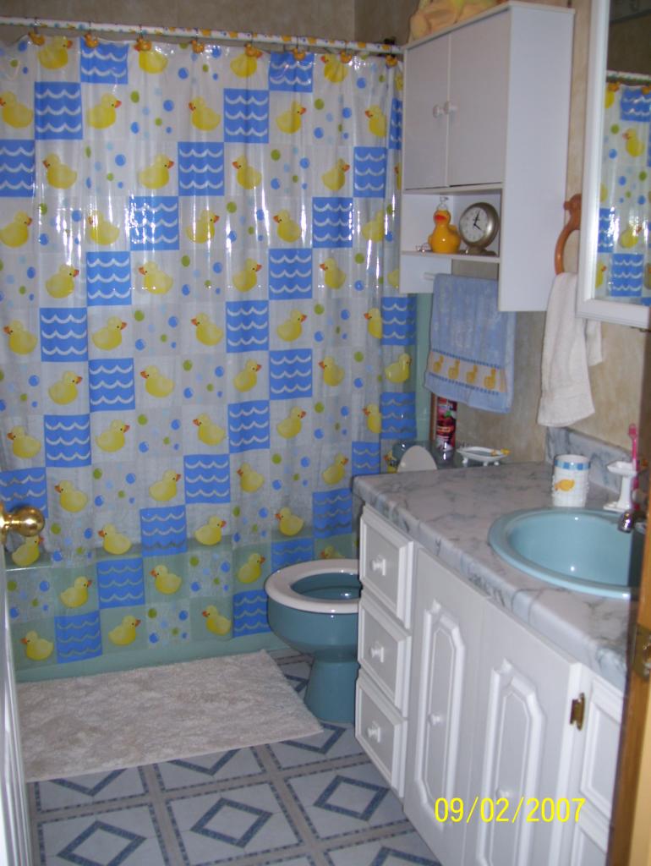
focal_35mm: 36
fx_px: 901
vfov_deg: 51.3
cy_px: 433
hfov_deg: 39.7
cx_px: 326
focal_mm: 6
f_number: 2.7
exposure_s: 1/60
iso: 80
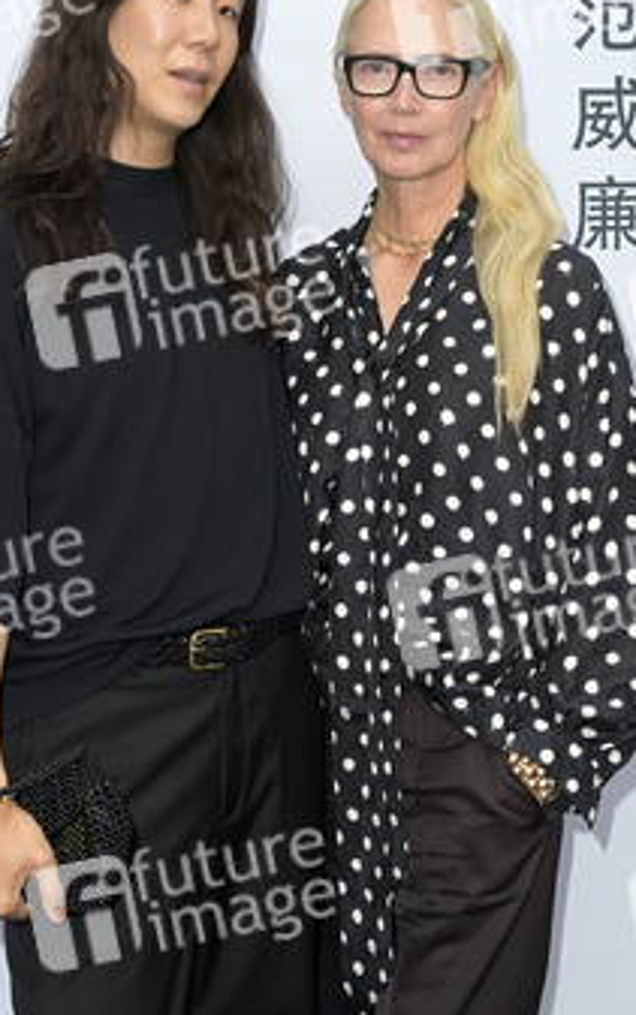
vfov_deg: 35.0
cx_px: 268
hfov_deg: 22.4
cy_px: 449
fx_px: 1606
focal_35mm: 58
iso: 640
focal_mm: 48
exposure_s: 1/250
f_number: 5.6
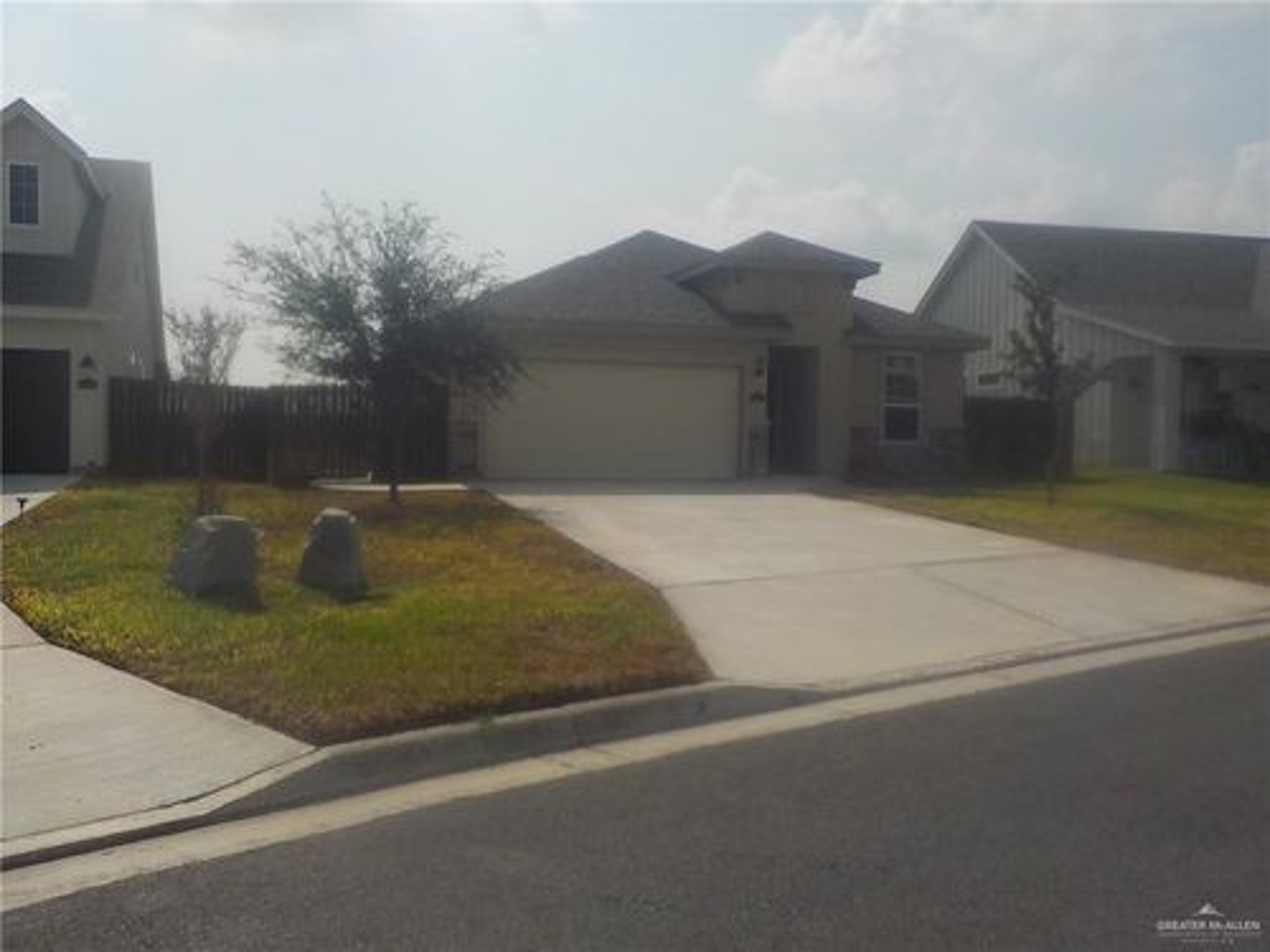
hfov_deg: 60.0
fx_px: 1101
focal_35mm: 30
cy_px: 476
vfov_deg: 46.8
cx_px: 635
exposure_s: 1/1000
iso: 125
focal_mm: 4.1
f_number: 6.6
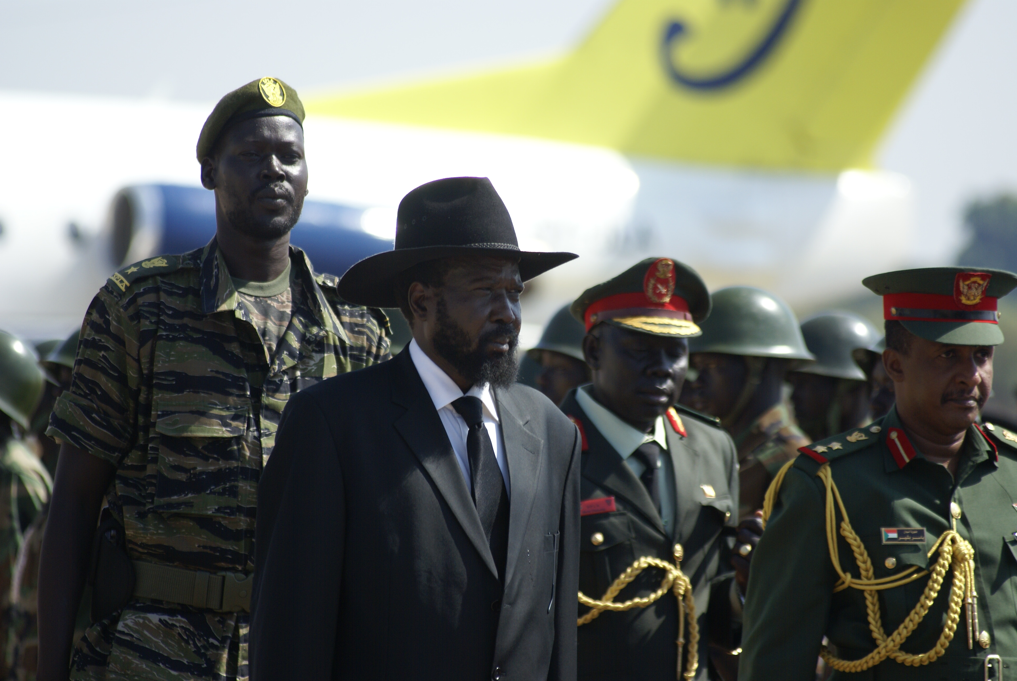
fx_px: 12728
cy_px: 340
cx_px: 508
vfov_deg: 3.1
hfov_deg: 4.6
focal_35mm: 450
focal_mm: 300
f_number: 5.6
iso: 160
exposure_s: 1/500
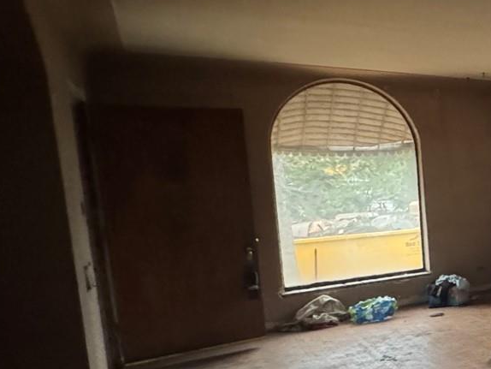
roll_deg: +2.4
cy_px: 226
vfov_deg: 36.7
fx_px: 553
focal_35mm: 39
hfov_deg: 33.7
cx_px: 648
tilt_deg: -5.9
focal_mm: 2.22
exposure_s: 1/40
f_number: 2.2
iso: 1250
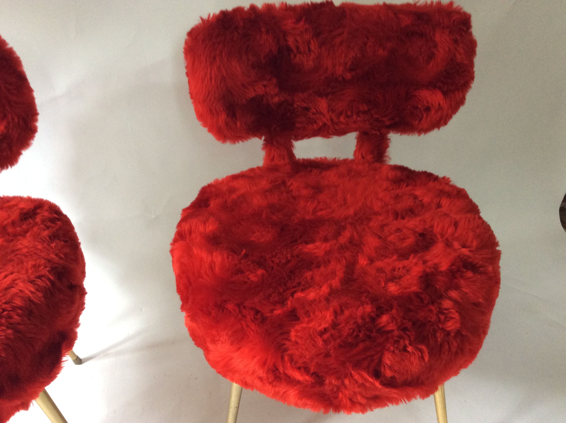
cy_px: 212
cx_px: 283
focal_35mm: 32
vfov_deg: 44.1
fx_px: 522
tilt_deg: -35.7
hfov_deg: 56.9
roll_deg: +3.4
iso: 160
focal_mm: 3.3
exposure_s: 1/25
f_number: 2.4
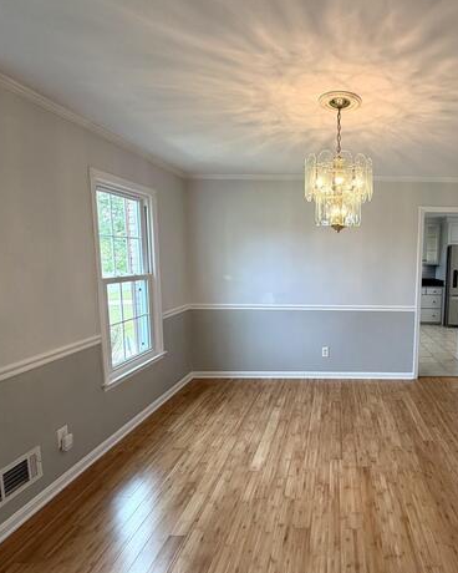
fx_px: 322
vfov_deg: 83.3
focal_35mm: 19
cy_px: 293
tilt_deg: -7.2
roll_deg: -0.5
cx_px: 342
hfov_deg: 66.5
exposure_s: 1/120
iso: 160
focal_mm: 2.22
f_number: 2.2
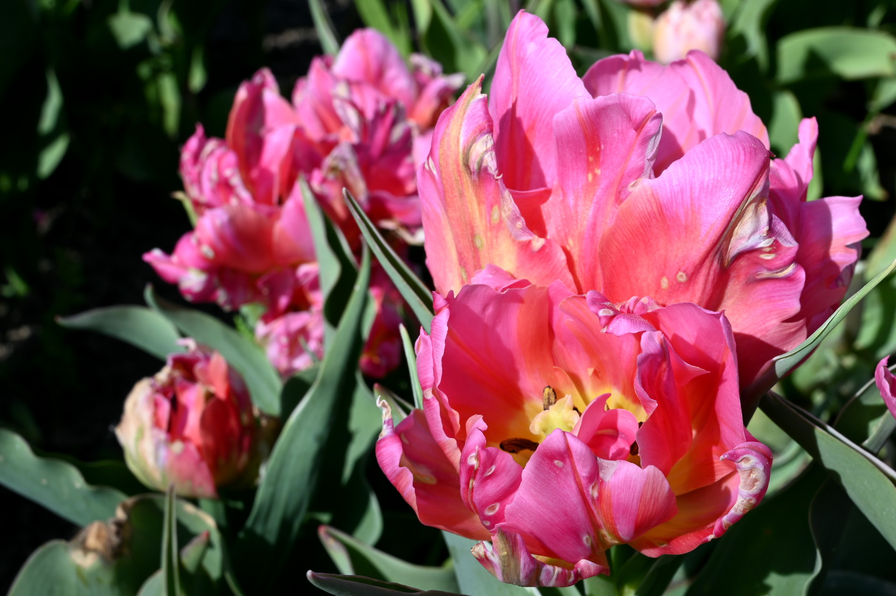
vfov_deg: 30.5
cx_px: 448
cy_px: 298
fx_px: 1094
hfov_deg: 44.5
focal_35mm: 44
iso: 100
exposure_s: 1/80
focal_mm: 44
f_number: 16
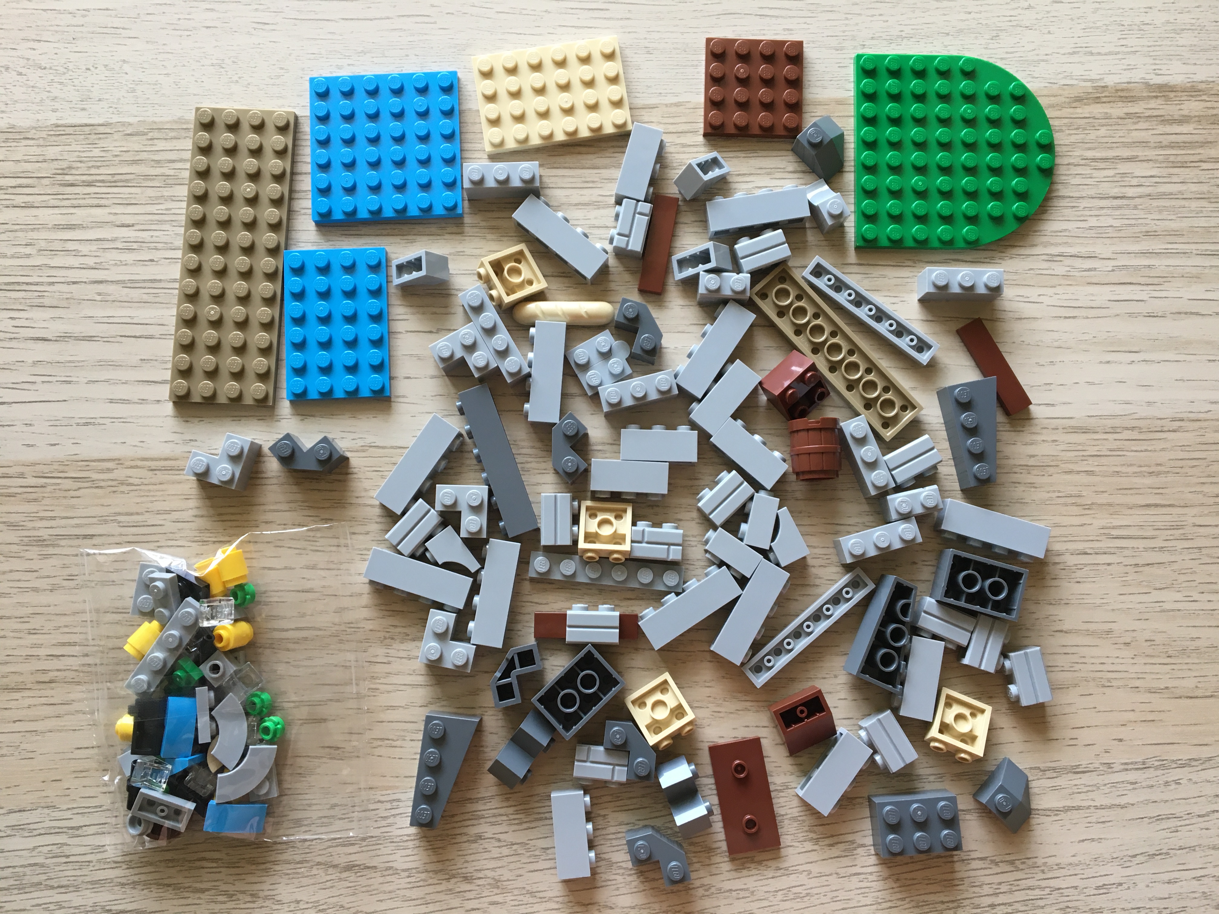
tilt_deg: -85.0
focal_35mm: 29
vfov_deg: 48.2
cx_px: 610
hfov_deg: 61.7
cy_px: 457
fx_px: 1021
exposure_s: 1/33
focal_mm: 4.15
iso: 40
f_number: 2.2
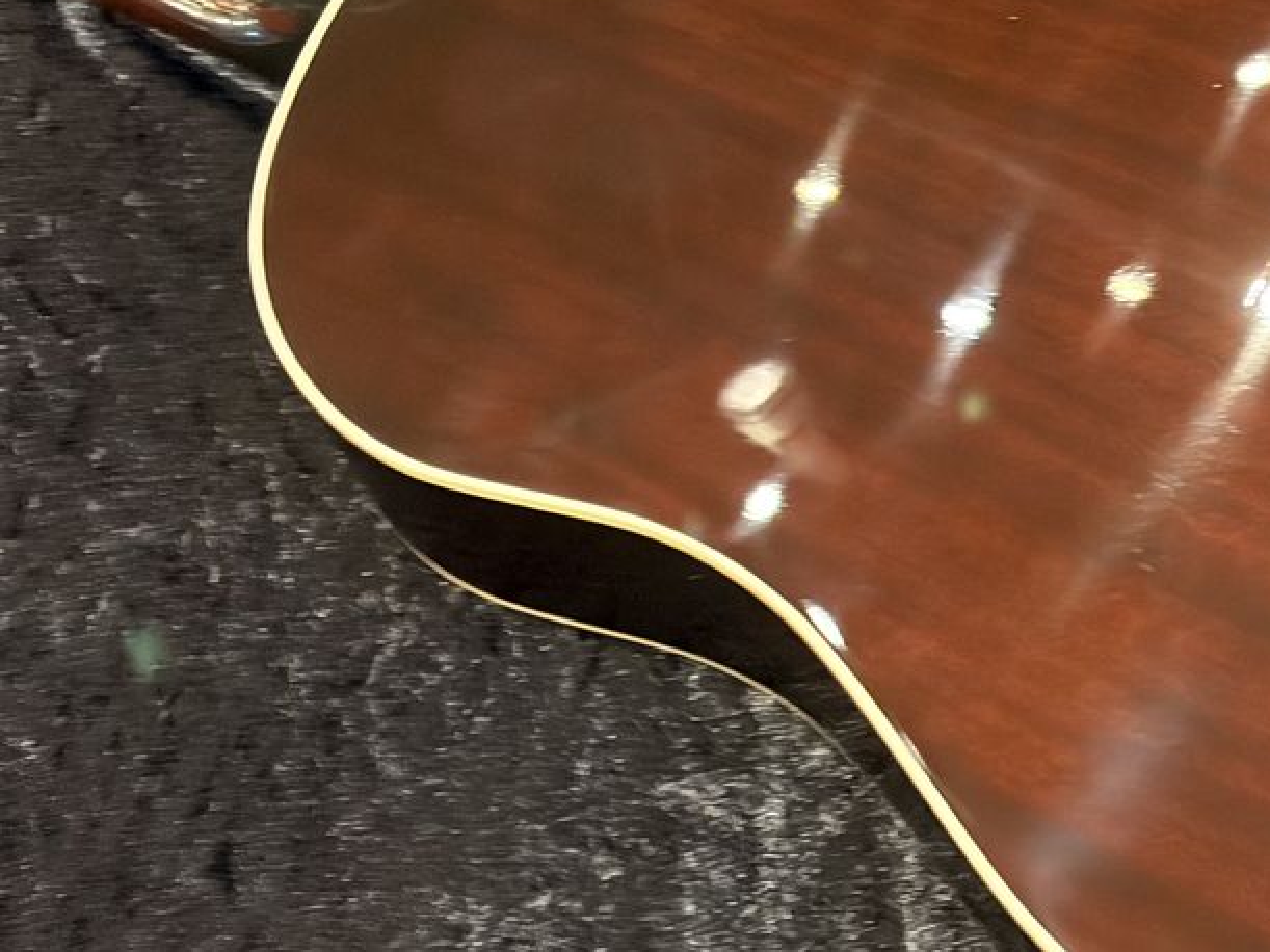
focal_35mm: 109
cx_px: 1081
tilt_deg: -67.7
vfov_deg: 13.6
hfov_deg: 17.8
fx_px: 3998
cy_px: 355
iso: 400
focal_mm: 5.96
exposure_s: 1/24
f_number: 1.6
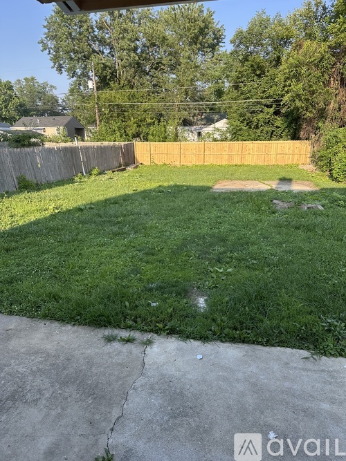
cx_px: 173
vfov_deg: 71.6
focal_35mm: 24
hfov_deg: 56.8
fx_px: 320
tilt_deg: -15.6
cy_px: 230
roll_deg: -0.9
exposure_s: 1/943
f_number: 1.78
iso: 80
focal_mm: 6.86
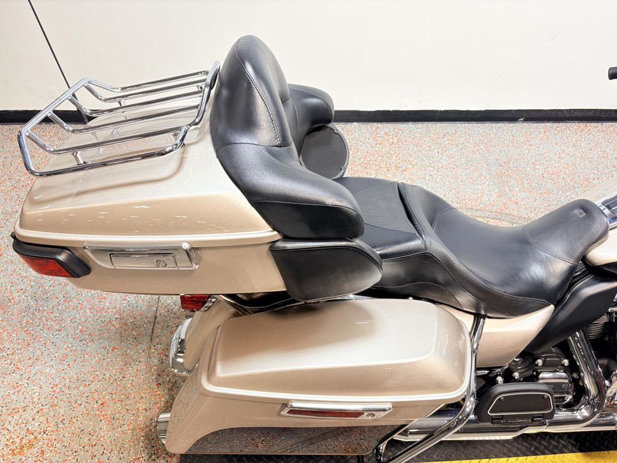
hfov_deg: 67.3
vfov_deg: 53.1
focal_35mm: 26
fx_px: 463
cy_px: 232
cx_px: 308
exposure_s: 1/120
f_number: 1.6
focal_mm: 5.96
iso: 50
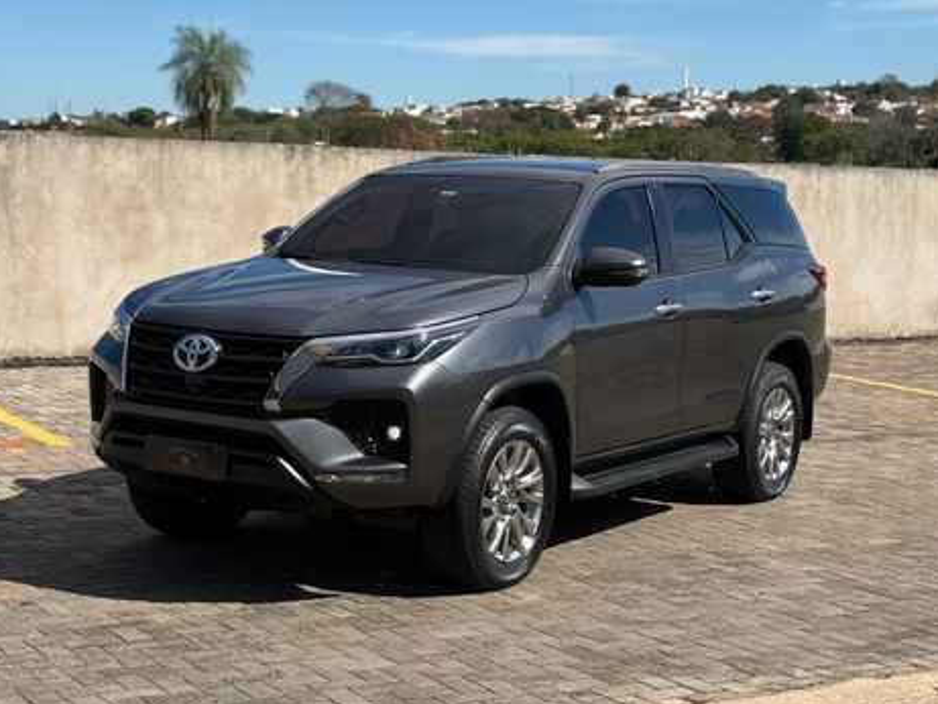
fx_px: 1328
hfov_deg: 38.9
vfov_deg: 29.7
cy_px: 358
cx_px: 468
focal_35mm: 49
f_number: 1.78
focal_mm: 6.76
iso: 100
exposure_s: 1/3891
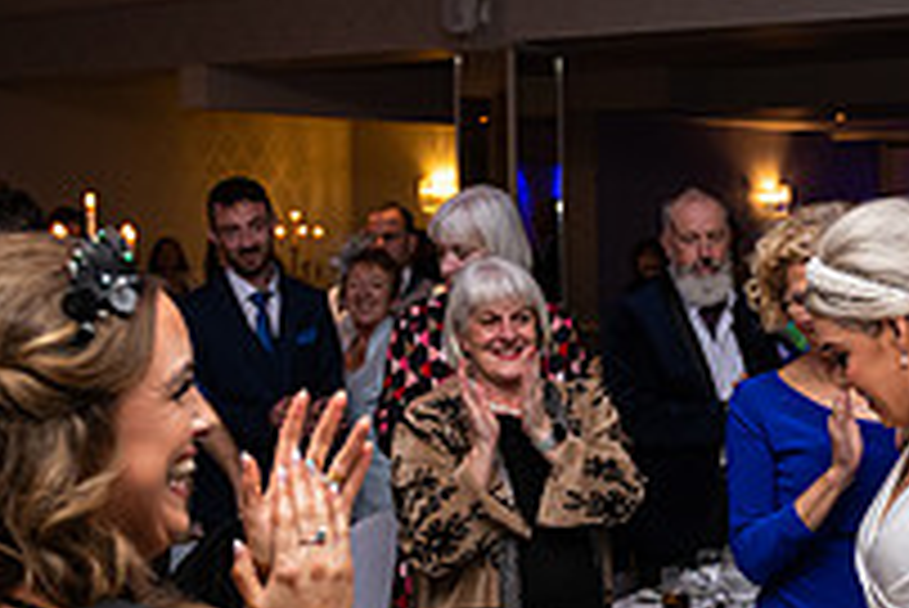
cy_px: 430
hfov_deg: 27.9
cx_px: 860
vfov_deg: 19.7
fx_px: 1743
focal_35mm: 69
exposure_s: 1/160
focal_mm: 24
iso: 640
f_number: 3.5
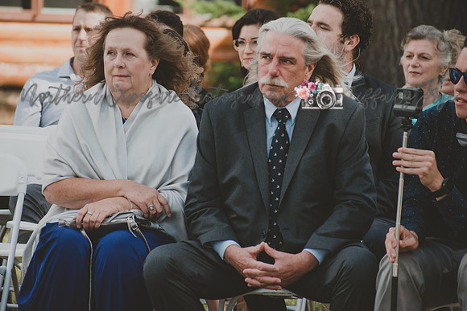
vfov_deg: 4.4
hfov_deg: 6.5
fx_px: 4087
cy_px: 156
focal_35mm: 315
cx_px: 234
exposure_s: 1/800
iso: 800
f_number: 5.3
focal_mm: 210
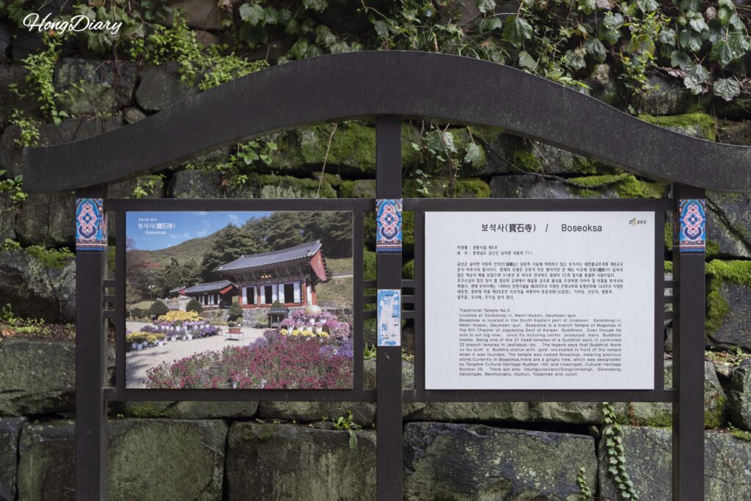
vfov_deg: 27.5
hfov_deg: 40.3
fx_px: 1022
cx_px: 376
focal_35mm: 49
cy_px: 250
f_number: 5.6
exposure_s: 1/160
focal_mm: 49
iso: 800
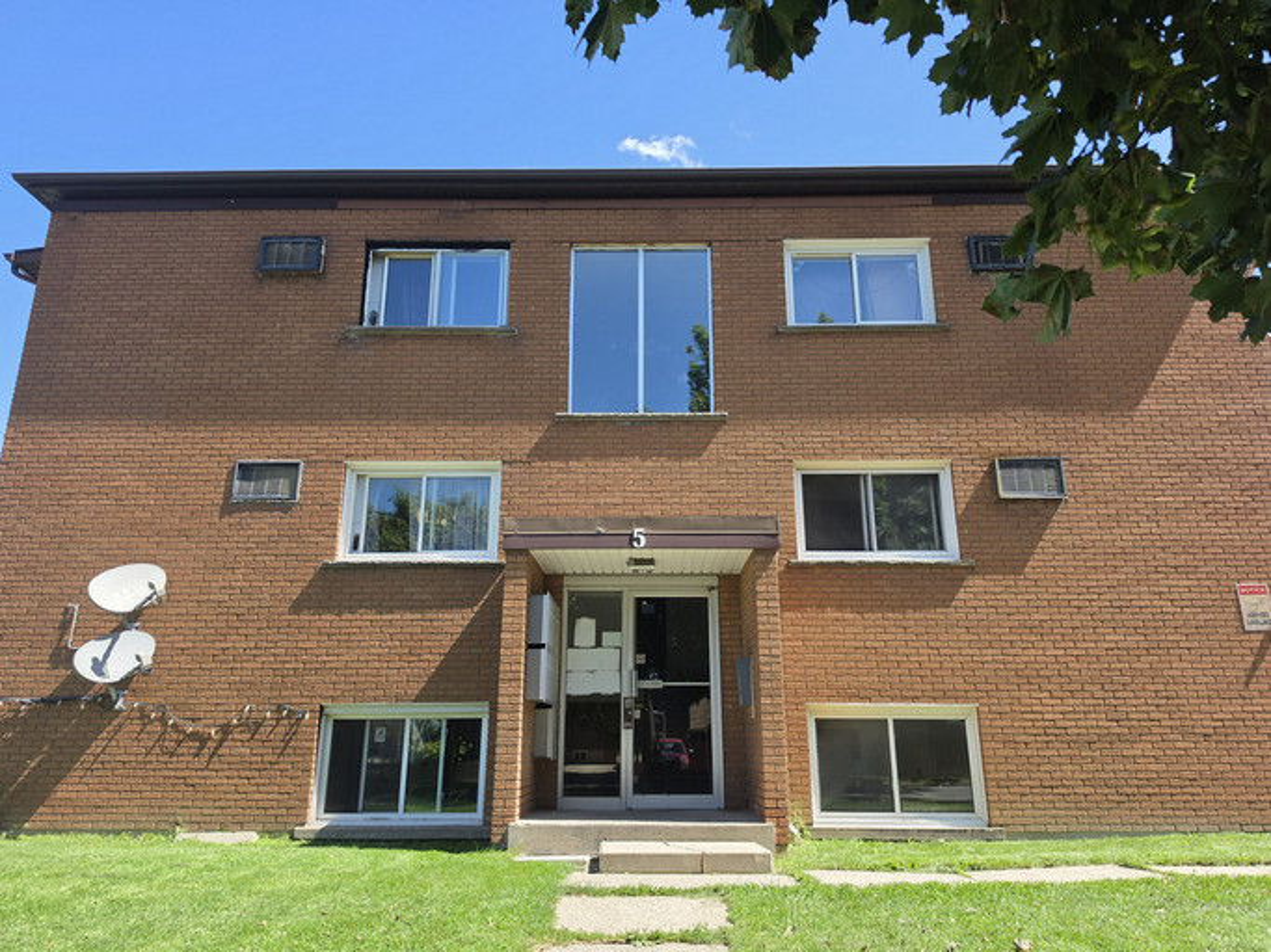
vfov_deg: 58.9
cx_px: 636
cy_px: 476
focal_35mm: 23
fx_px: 844
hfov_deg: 73.9
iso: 64
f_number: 1.4
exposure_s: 1/1978
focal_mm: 6.5
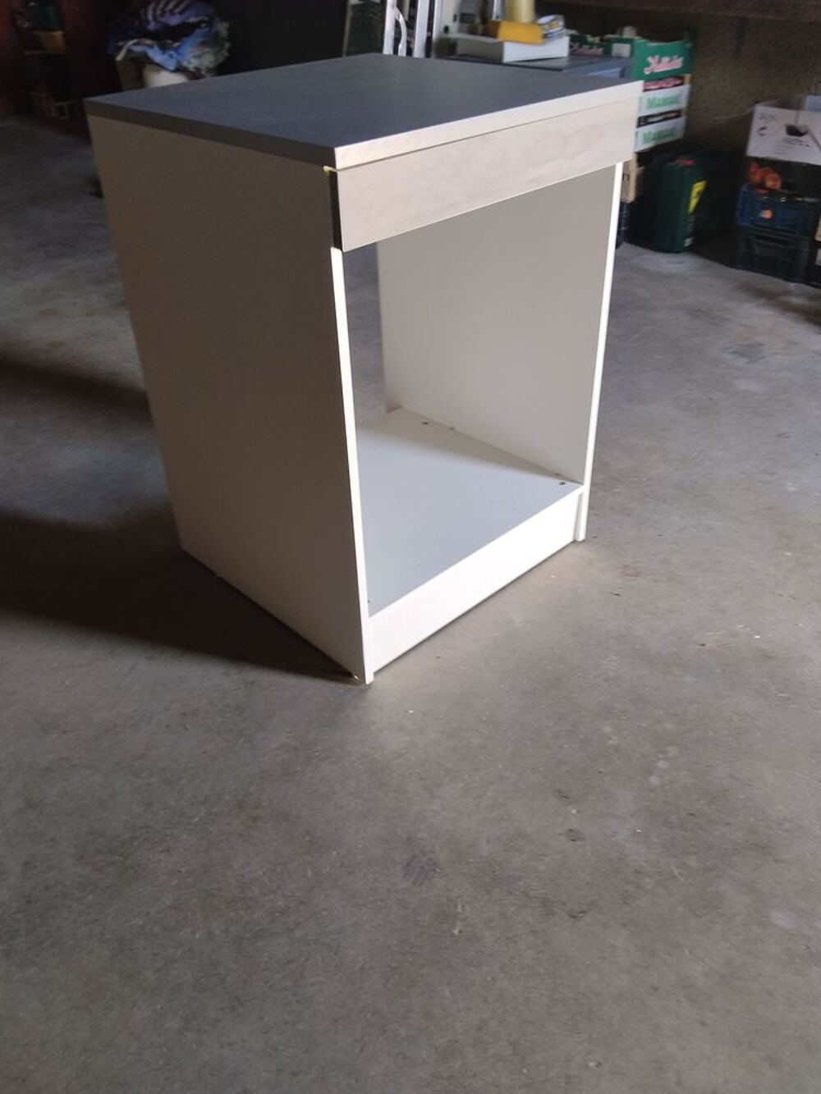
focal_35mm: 29
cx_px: 410
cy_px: 547
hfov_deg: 48.2
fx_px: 917
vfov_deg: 61.7
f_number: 1.8
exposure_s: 1/33.3
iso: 100
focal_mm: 3.96
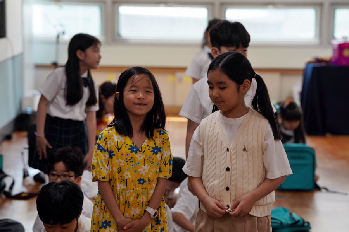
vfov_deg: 12.1
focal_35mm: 113
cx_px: 174
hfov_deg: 18.1
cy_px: 116
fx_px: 1095
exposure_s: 1/160
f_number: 4
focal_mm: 113
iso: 500
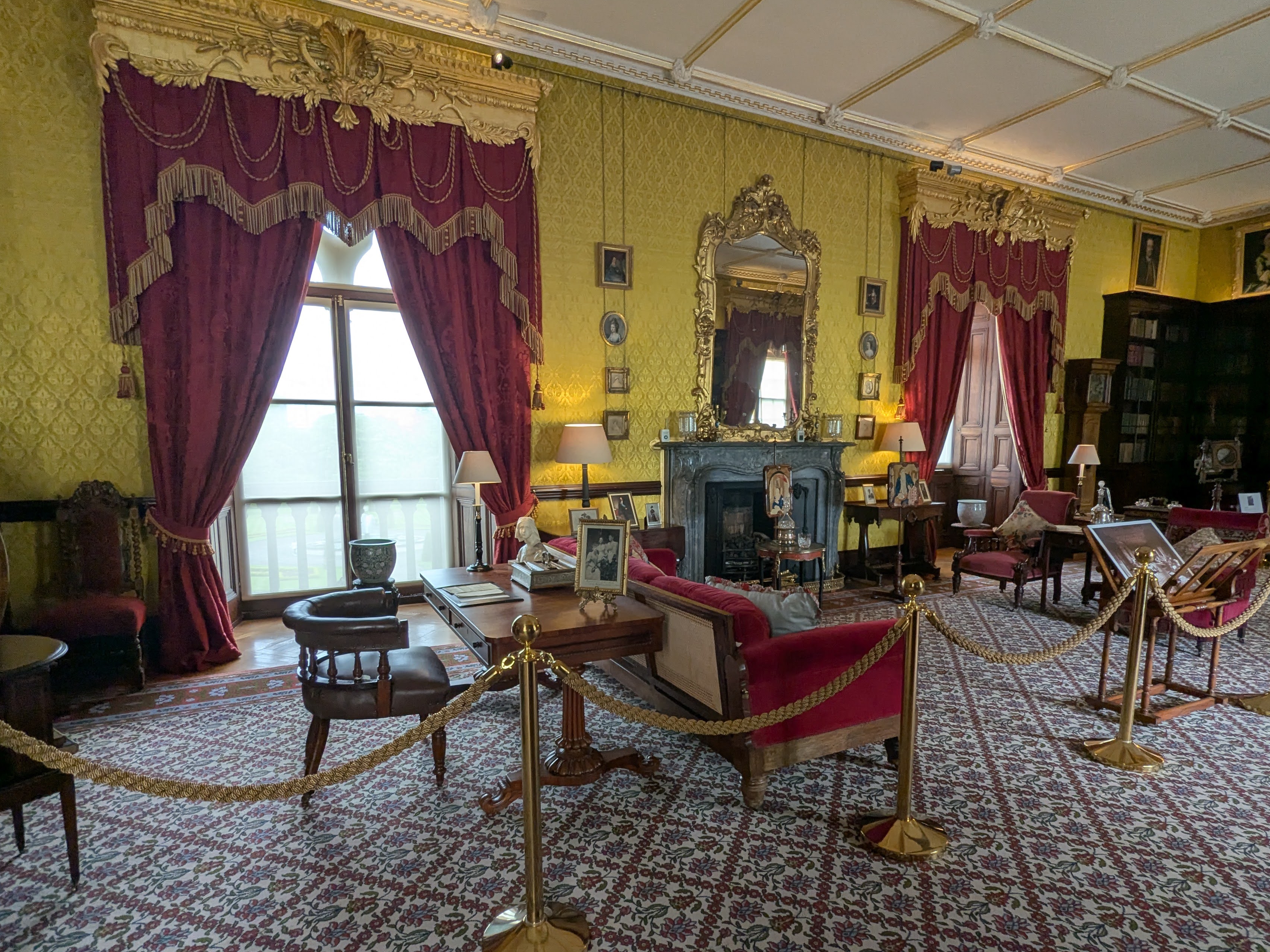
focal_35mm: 19
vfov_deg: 68.4
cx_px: 657
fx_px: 697
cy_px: 533
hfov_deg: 84.6
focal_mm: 2.35
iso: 73
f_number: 2.2
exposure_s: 1/50
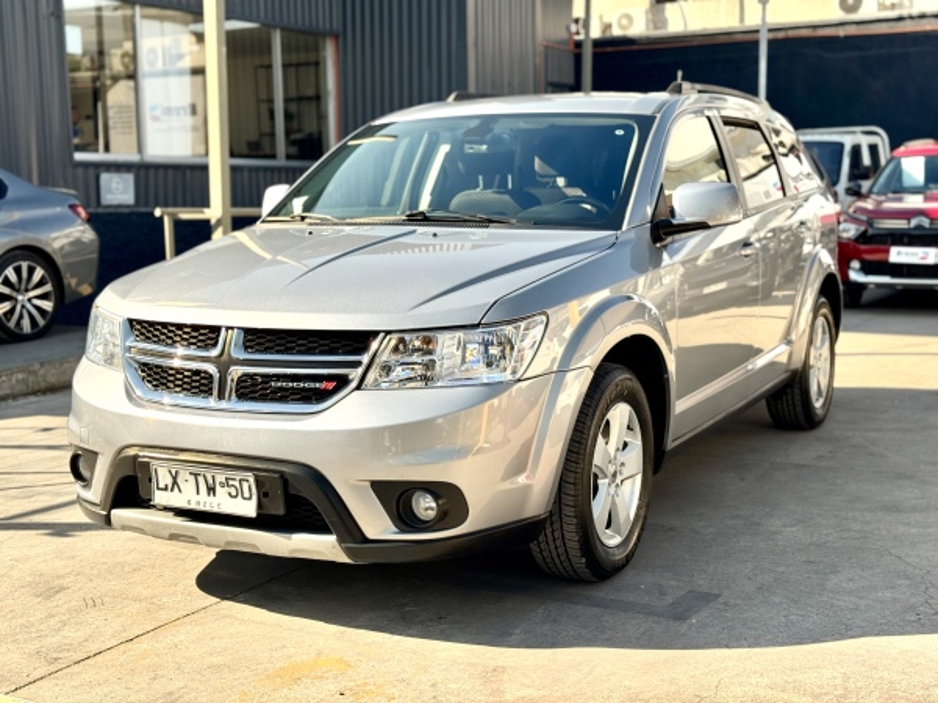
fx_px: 1301
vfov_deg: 30.3
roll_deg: +0.6
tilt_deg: -7.2
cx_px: 469
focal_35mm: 48
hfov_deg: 39.7
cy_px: 352
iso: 64
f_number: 1.78
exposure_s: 1/328
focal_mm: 6.76
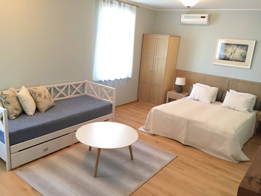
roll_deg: -5.3
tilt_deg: -15.3
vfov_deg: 48.2
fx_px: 219
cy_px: 98
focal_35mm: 29
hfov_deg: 61.7
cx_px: 130
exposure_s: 1/33
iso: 250
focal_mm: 4.15
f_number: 2.2
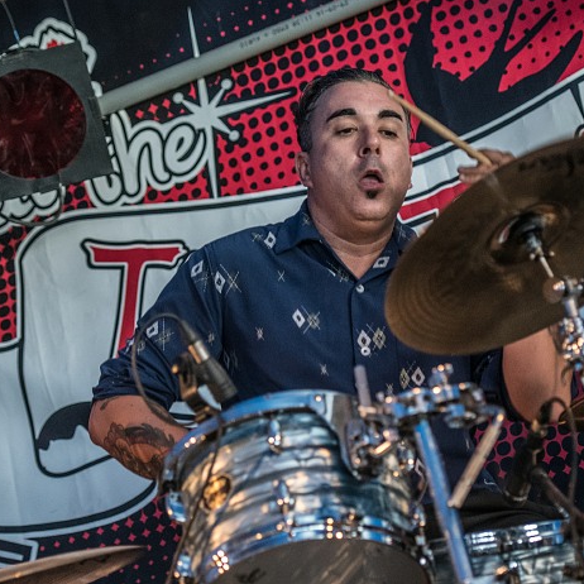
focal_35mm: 171
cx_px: 340
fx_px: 3264
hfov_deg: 10.2
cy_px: 282
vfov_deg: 10.2
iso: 1250
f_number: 2.8
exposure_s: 1/100
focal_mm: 86
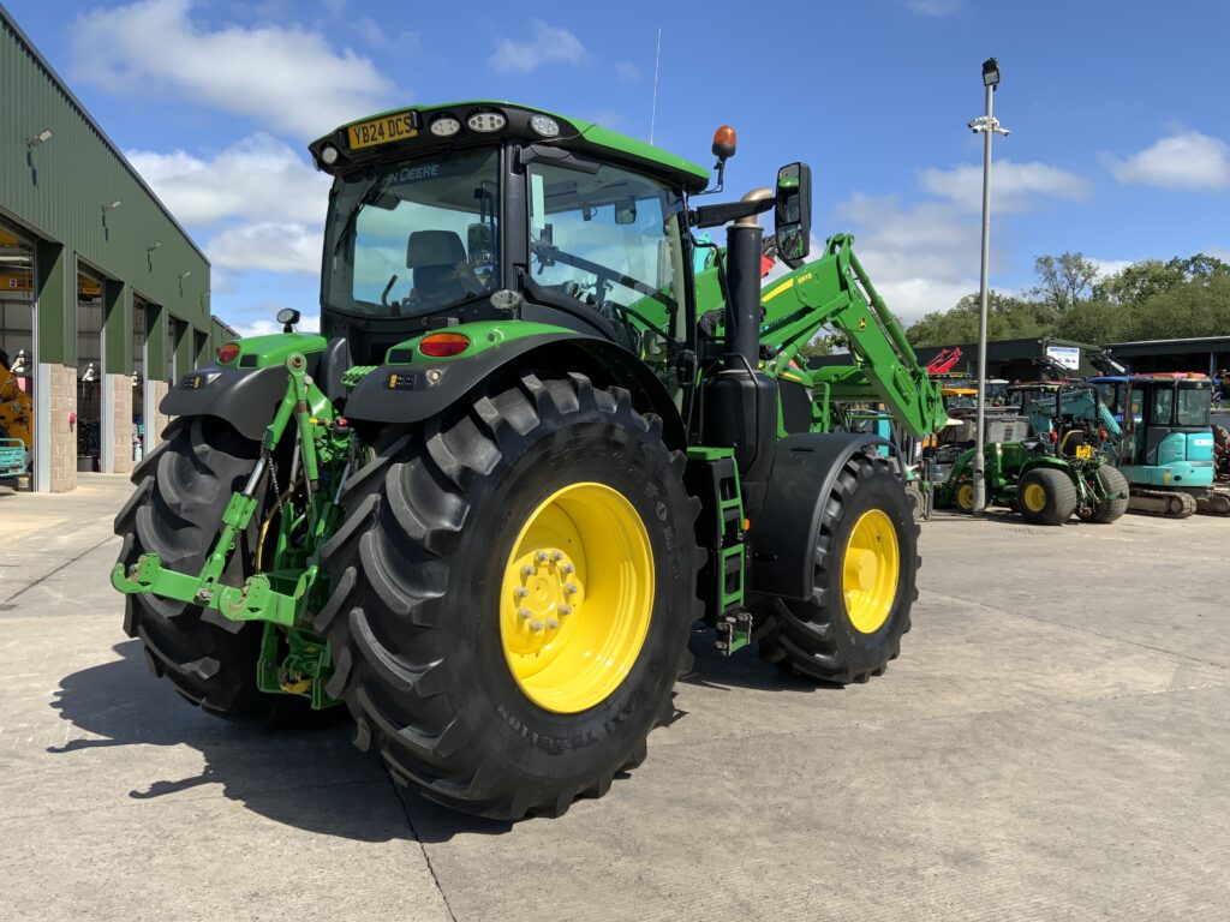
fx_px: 1030
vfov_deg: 48.2
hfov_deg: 61.7
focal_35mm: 29
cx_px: 615
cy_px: 461
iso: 16
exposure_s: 1/1490
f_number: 1.8
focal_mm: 3
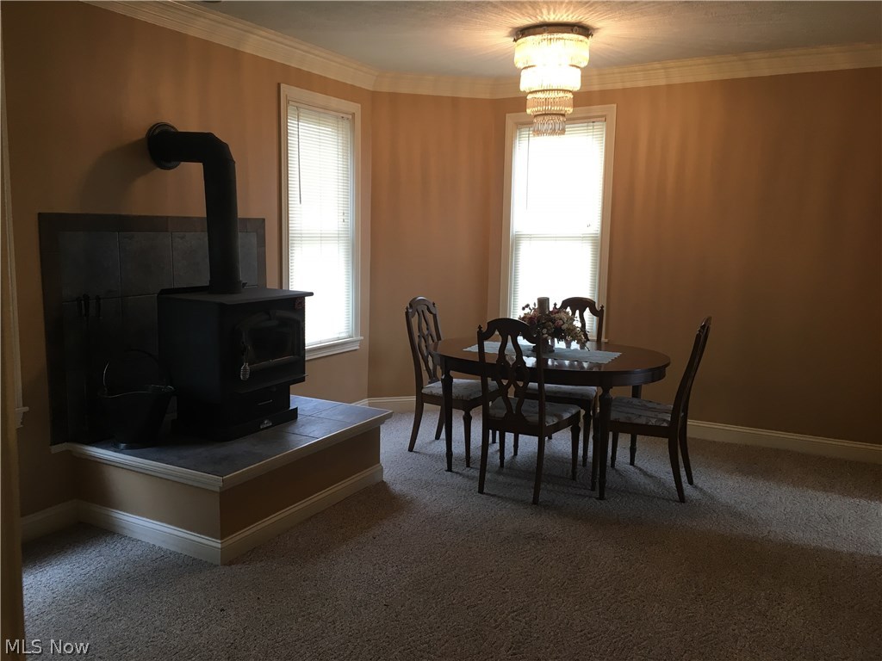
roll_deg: -0.8
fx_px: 739
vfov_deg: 48.2
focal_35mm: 29
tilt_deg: -6.4
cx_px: 441
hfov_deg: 61.7
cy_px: 330
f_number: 2.2
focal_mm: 4.15
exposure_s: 1/30
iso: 64
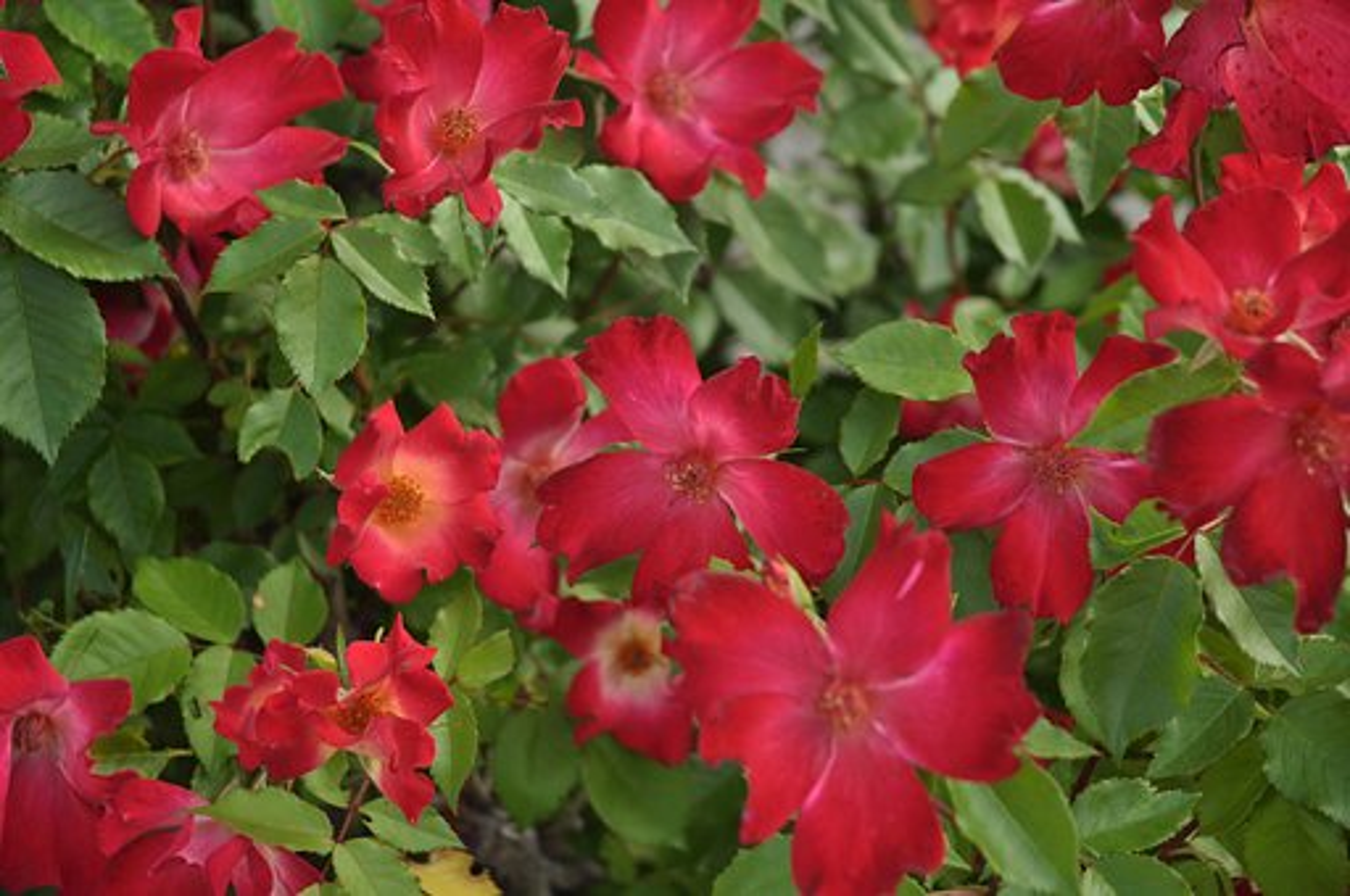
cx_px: 675
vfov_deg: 13.0
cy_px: 448
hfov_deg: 19.5
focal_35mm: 105
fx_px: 3932
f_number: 4.5
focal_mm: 70
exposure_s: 1/250
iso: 200
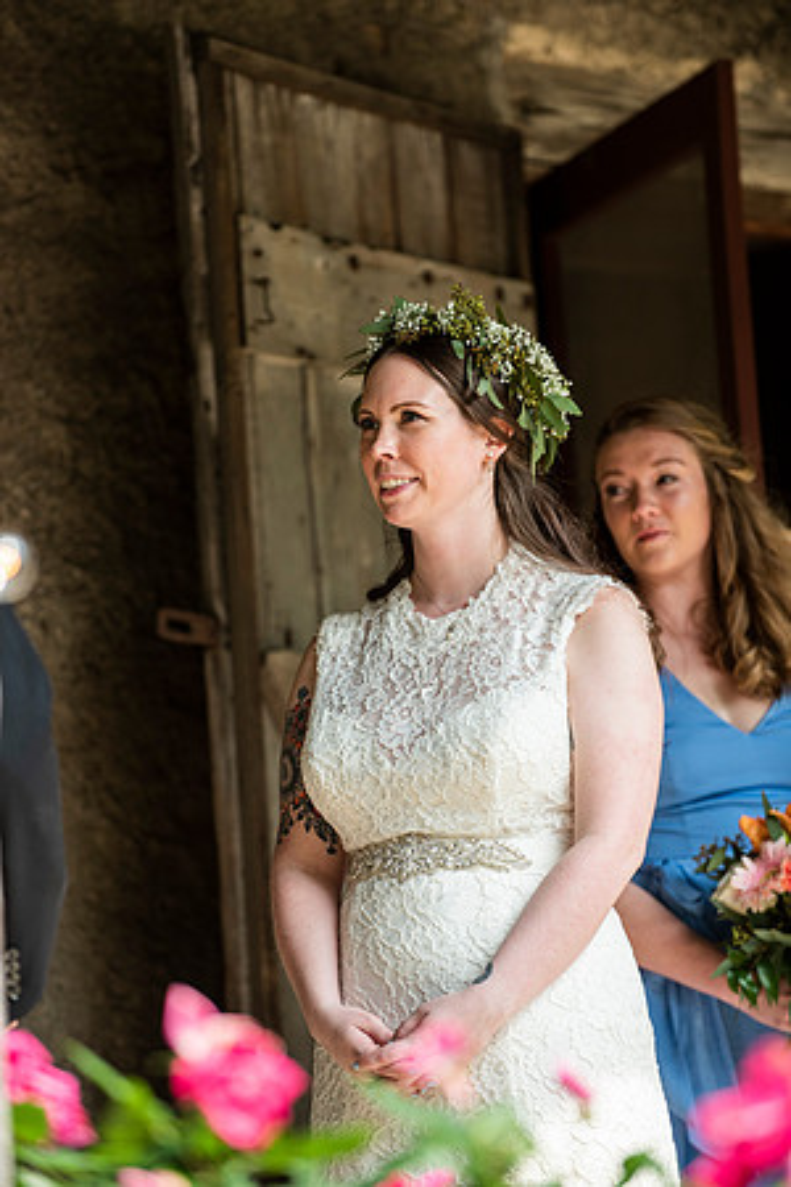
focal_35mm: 170
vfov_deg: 12.1
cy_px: 594
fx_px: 5602
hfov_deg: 8.1
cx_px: 396
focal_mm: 170
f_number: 3.5
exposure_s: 1/800
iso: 400
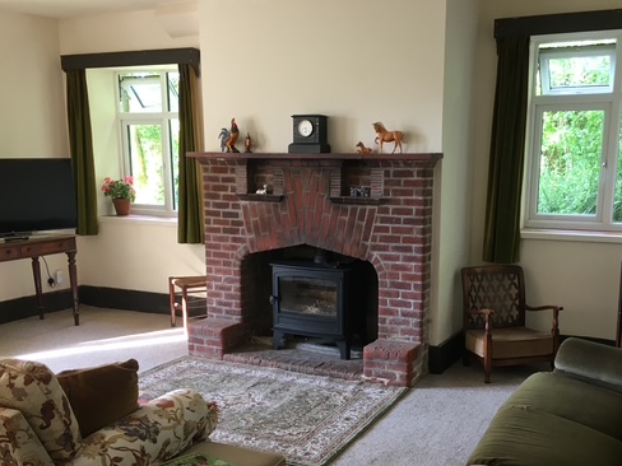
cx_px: 361
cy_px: 295
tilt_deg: -11.0
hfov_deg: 48.8
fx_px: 683
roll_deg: -0.6
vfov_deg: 37.5
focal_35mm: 38
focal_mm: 4.15
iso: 80
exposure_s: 1/33
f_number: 2.2
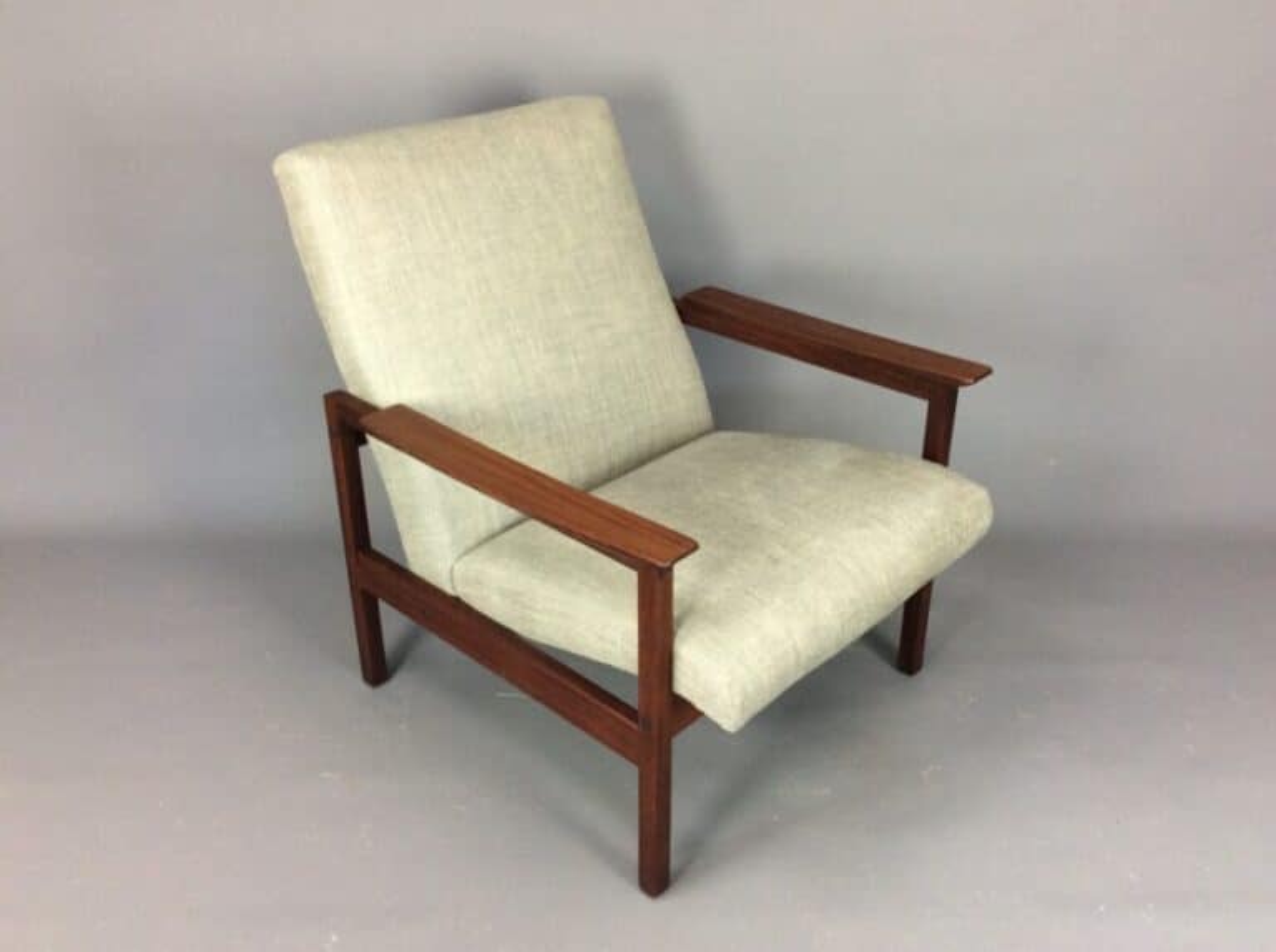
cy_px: 476
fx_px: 1177
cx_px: 638
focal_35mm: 32
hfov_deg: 56.9
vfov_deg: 44.0
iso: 64
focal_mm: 3.3
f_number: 2.4
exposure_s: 1/25
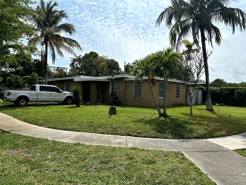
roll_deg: -0.6
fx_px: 171
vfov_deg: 56.8
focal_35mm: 24
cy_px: 92
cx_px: 123
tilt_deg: +2.7
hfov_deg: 71.6
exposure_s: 1/8929
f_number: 1.78
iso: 80
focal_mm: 6.86
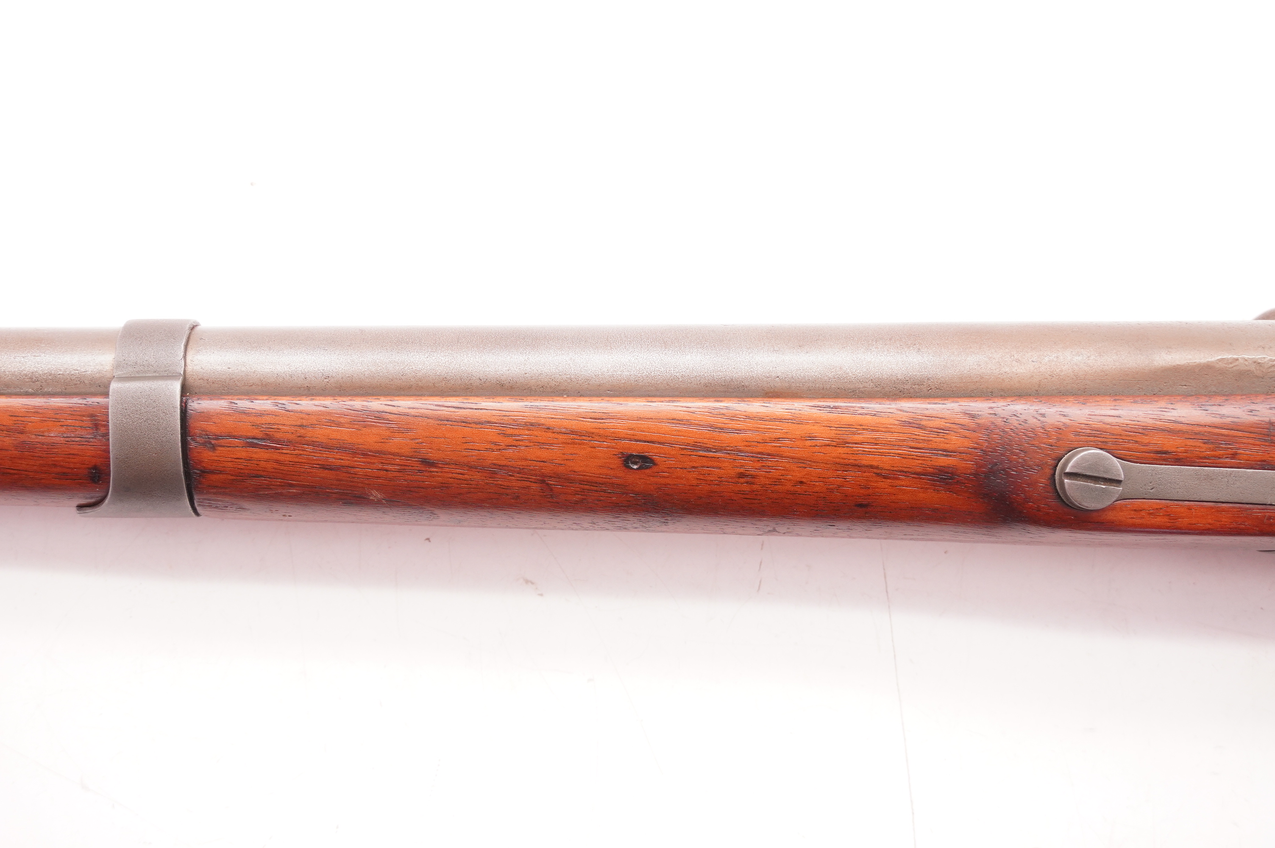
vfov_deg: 27.2
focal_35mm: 50
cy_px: 424
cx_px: 638
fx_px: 1752
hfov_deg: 40.0
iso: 1000
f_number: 5.6
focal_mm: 33
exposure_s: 1/125
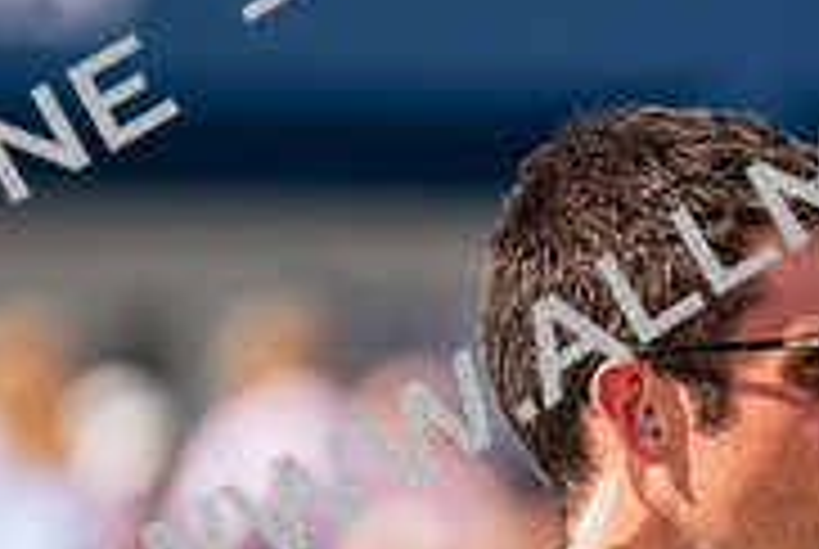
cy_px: 637
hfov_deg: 3.2
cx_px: 648
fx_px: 14492
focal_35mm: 636
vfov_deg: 2.2
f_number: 2.8
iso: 125
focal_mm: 200
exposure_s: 1/2500
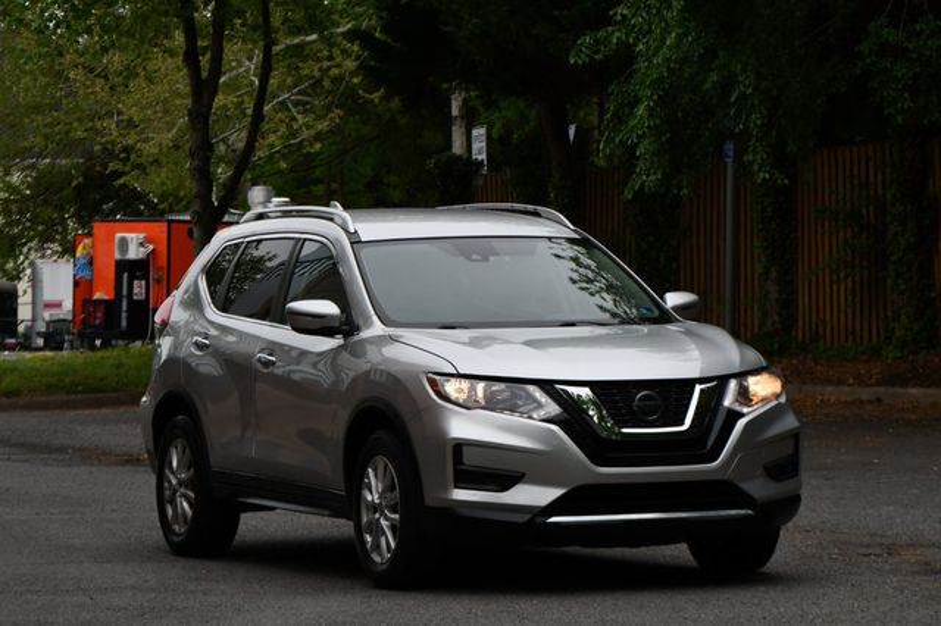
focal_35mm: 153
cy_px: 313
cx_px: 470
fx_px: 3997
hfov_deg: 13.4
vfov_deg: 9.0
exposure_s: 1/250
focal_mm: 102
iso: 200
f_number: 6.3
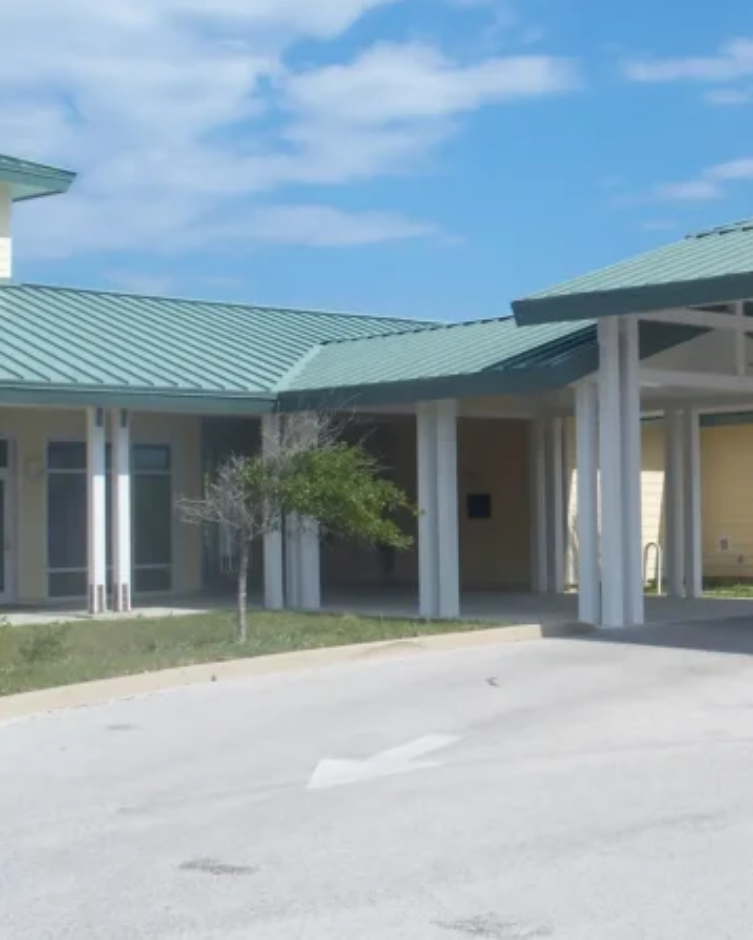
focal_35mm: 62
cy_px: 433
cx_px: 597
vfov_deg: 30.5
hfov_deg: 24.2
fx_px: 1726
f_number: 4
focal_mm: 7.8
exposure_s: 1/640
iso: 64
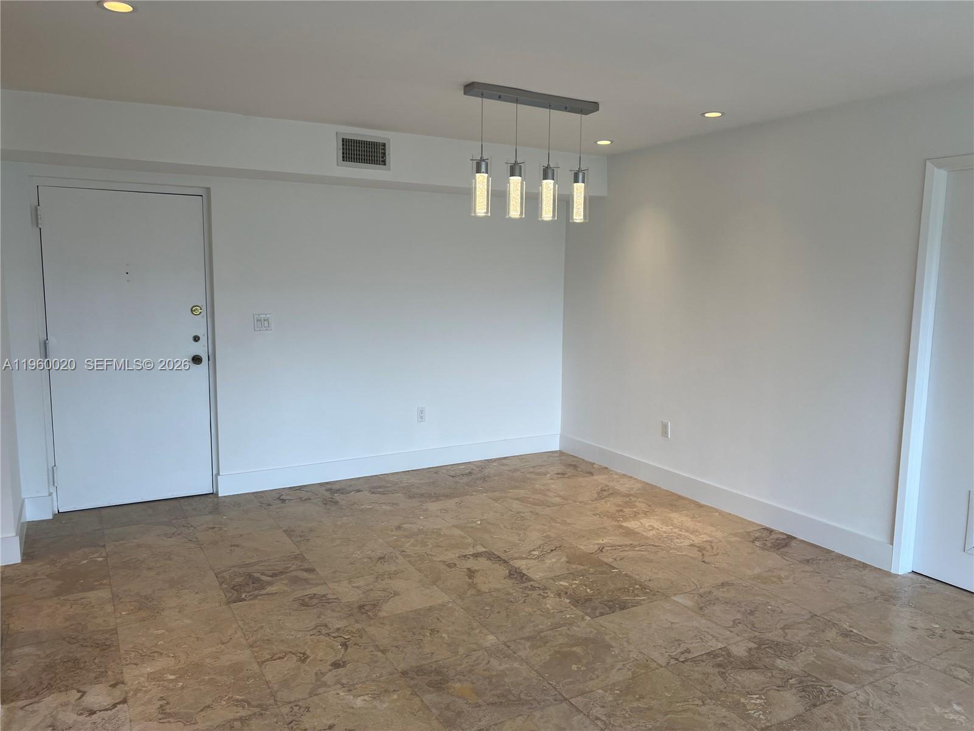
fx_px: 732
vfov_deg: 53.1
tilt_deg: -7.6
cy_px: 366
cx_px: 487
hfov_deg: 67.3
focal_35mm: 26
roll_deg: -0.9
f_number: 1.5
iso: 40
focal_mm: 5.7
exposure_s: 1/177
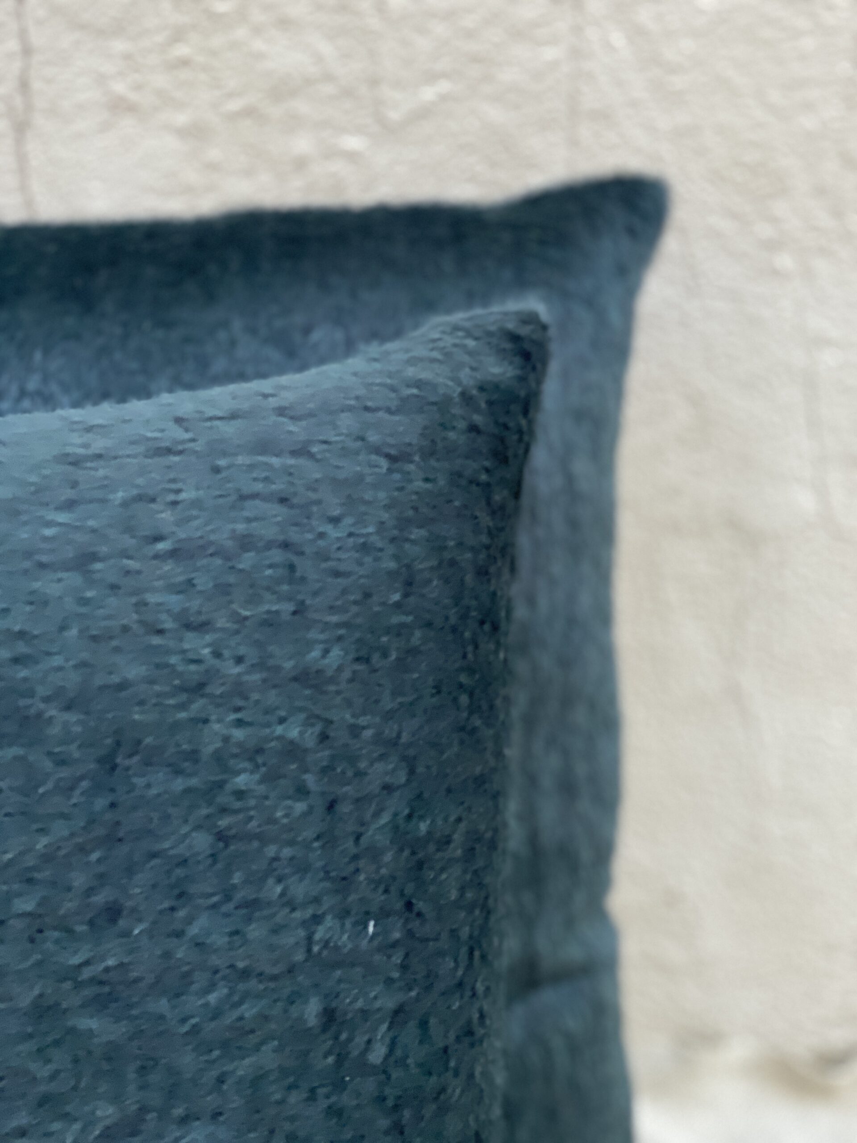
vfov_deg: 36.8
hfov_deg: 28.0
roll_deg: -0.1
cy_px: 572
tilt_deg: -22.1
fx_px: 1717
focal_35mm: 52
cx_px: 428
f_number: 2
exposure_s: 1/98
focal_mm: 6
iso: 250
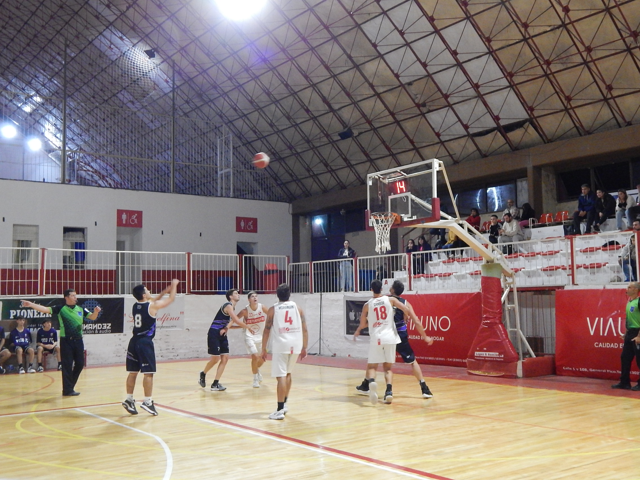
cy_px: 240
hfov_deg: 49.0
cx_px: 320
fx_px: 703
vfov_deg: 37.7
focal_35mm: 38
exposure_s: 1/50
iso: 800
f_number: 3.4
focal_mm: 6.8
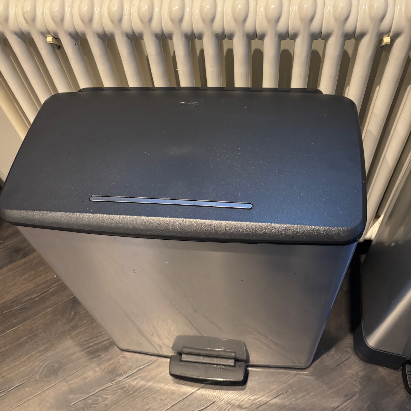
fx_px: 416
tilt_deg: -56.9
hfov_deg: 52.5
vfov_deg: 52.5
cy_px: 213
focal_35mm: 31
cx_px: 203
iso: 320
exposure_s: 1/50
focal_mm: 5.96
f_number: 1.6
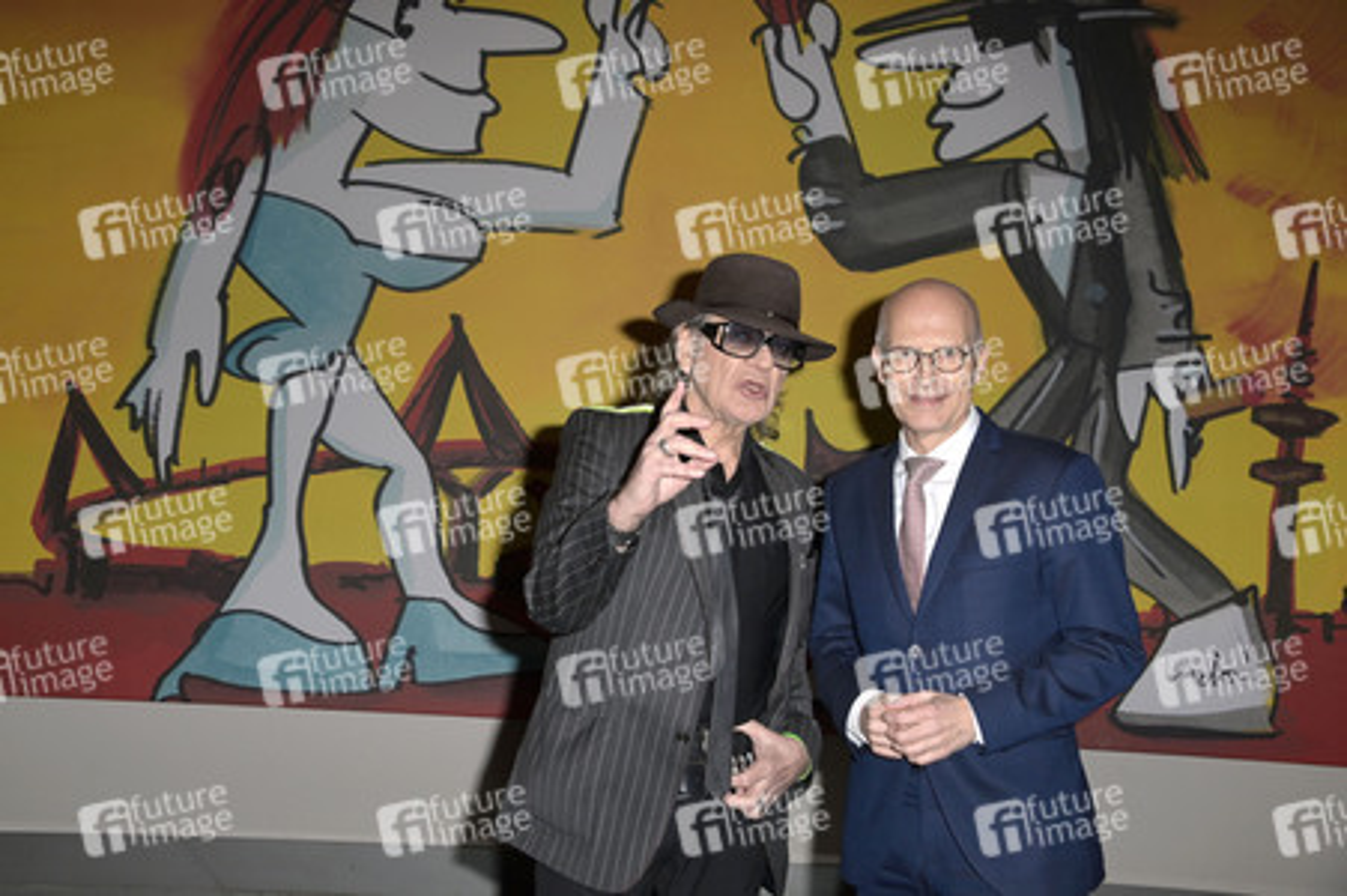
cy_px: 448
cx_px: 674
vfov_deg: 29.8
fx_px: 1682
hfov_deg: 43.6
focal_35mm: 45
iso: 1000
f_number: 5.6
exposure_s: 1/200
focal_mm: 45
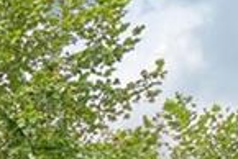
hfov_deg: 12.5
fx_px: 748
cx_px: -387
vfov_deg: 9.4
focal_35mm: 113
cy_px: 488
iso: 200
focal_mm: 16
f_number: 8
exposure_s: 1/100
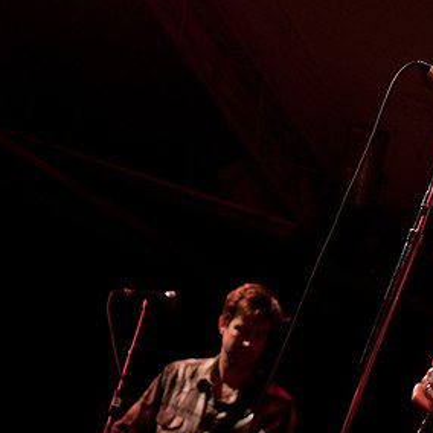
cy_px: 278
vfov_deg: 13.9
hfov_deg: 13.8
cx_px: 404
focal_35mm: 125
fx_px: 1769
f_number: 2.8
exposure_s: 1/200
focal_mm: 48
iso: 800
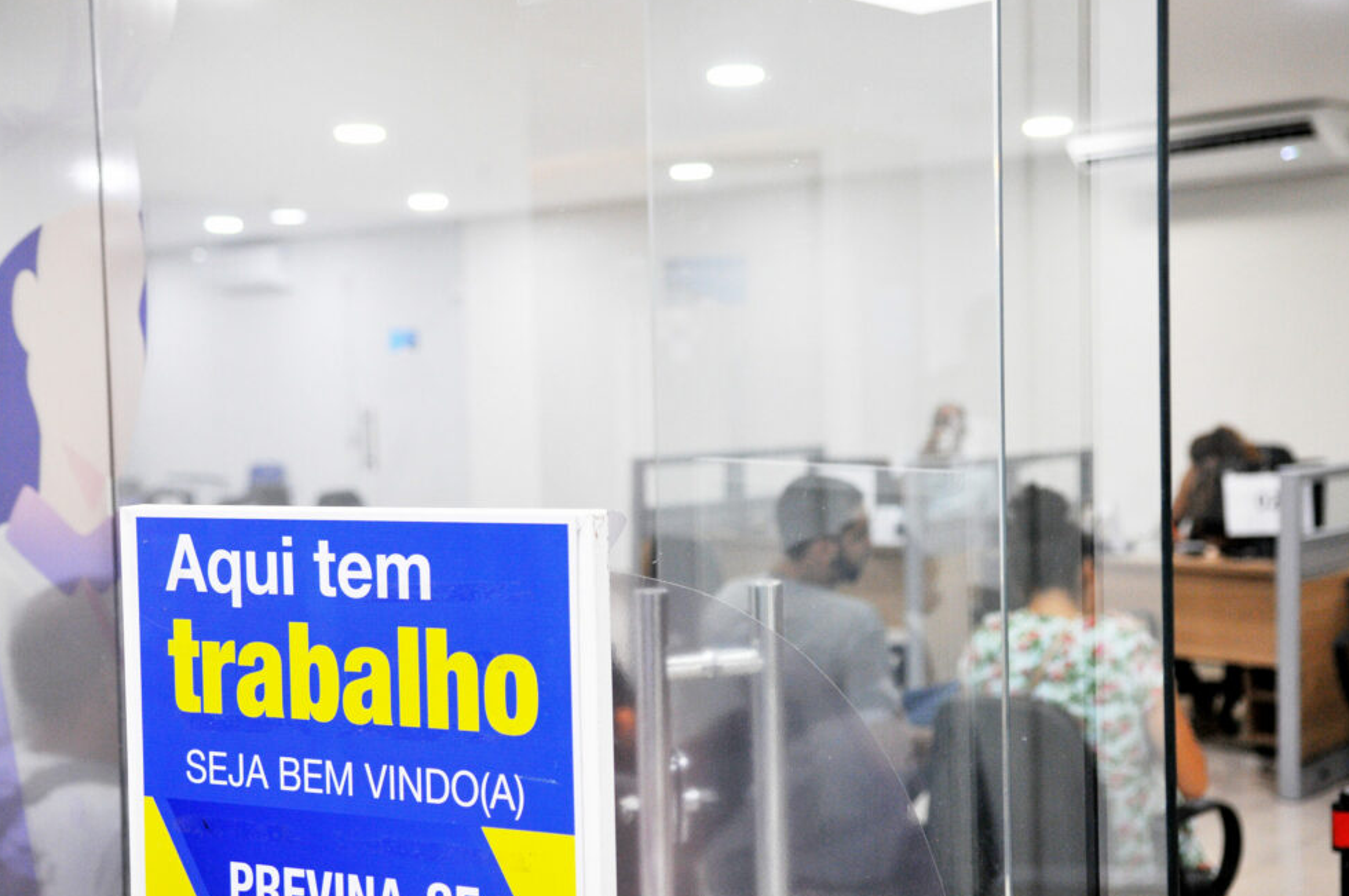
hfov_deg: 42.0
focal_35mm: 47
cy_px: 438
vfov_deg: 28.6
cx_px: 697
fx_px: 1759
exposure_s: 1/200
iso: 800
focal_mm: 30
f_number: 2.8
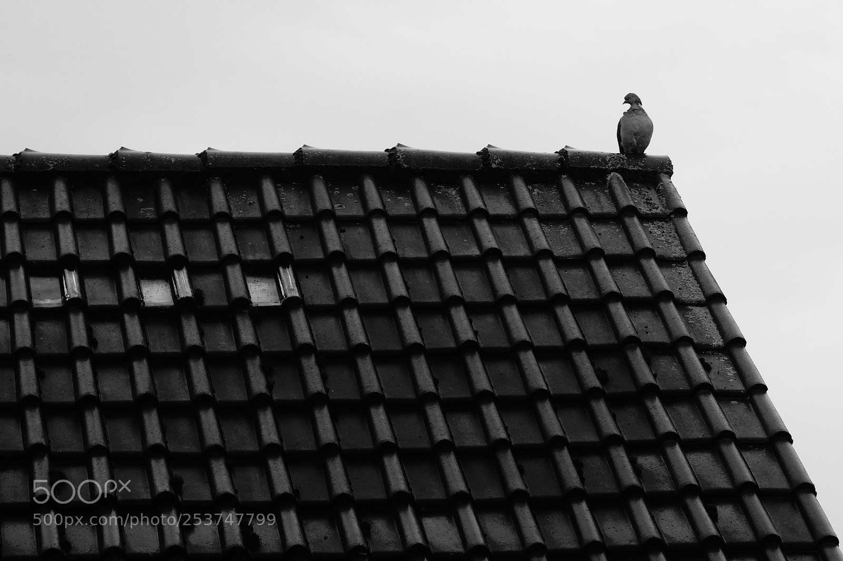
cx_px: 422
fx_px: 4213
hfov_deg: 11.4
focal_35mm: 180
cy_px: 280
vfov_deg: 7.6
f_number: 5.6
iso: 400
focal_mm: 120
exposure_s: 1/25
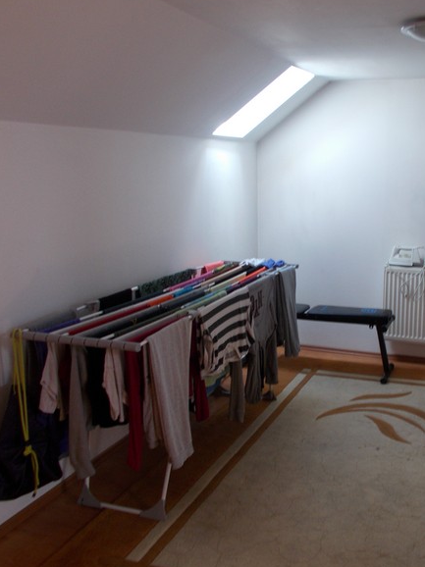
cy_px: 285
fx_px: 590
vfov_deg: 51.4
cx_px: 327
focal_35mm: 36
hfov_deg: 38.4
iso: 100
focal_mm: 4.6
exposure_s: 1/25
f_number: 3.2
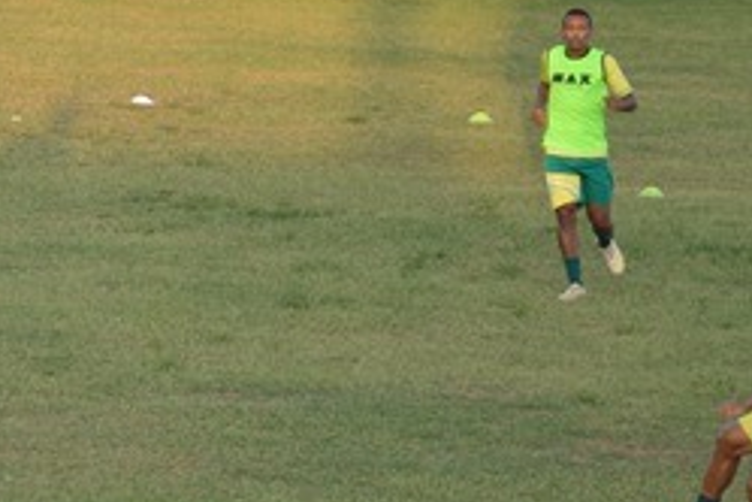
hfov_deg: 4.8
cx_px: -353
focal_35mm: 431
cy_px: 307
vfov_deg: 3.2
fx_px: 9002
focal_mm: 70
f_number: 5.6
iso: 220
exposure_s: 1/125
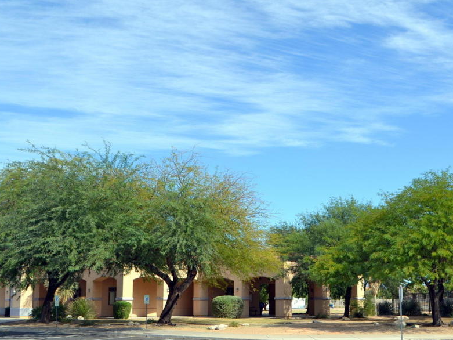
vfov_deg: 28.6
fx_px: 668
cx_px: 289
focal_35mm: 51
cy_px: 180
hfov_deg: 37.2
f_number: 8
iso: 100
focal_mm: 24
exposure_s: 1/250
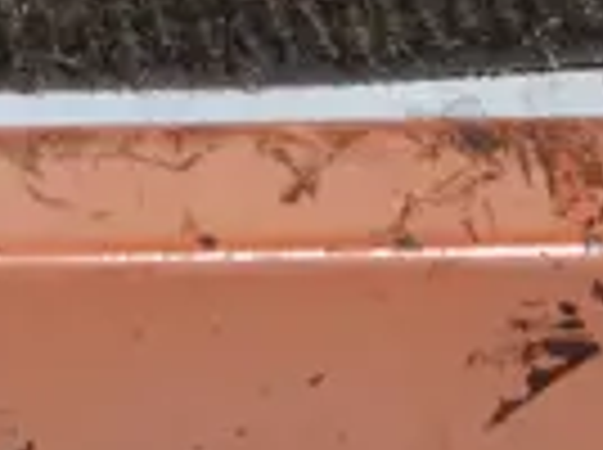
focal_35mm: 214
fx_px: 3721
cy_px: -1251
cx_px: -279
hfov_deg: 9.0
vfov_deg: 6.0
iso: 320
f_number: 3.5
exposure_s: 1/60
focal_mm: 14
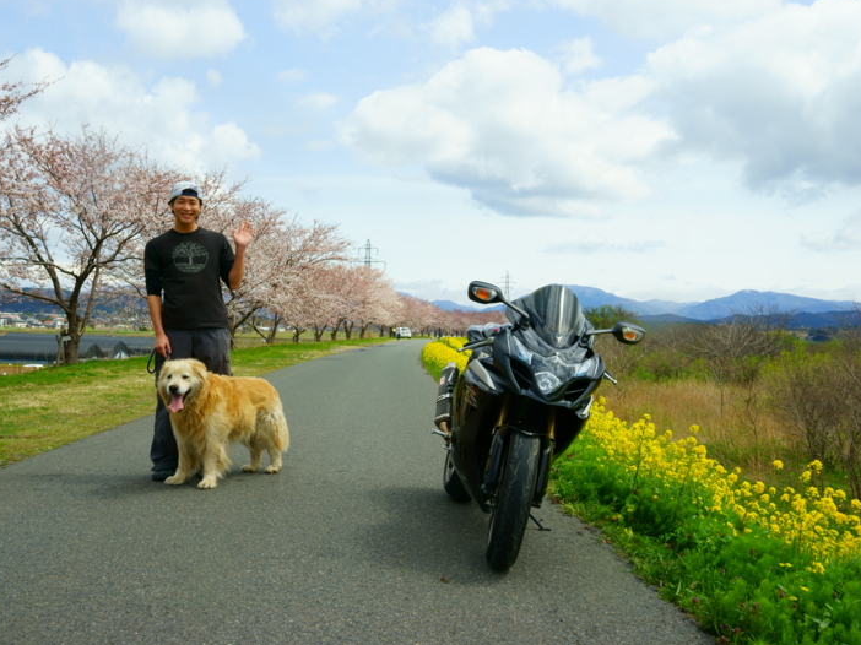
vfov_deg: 41.8
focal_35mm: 34
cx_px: 381
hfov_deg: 53.8
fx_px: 845
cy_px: 321
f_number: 11
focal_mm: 31
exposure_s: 1/125
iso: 100
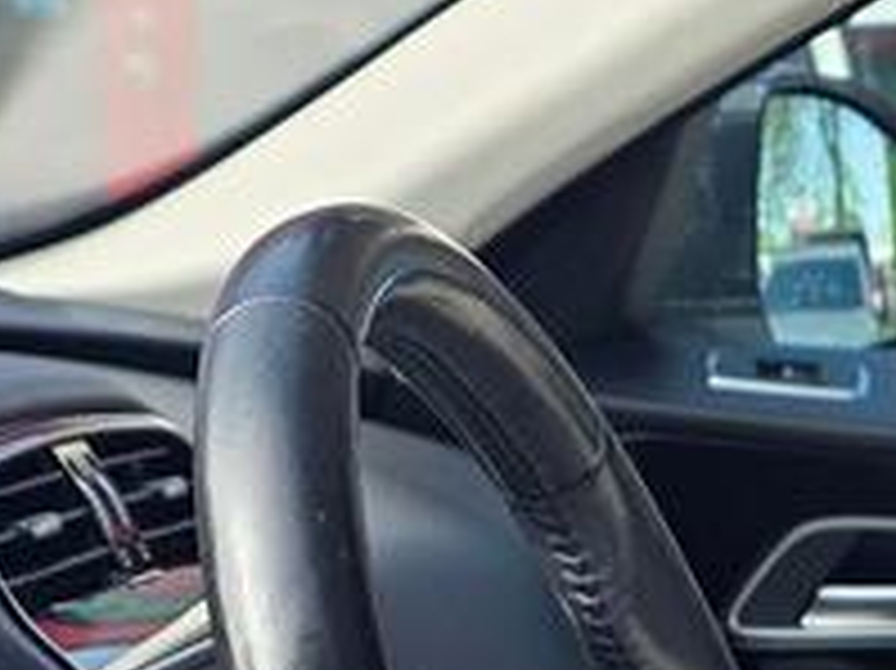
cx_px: 973
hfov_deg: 13.1
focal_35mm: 148
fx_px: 3829
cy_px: 1529
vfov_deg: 9.1
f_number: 1.7
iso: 80
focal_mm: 6.3
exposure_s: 1/2169
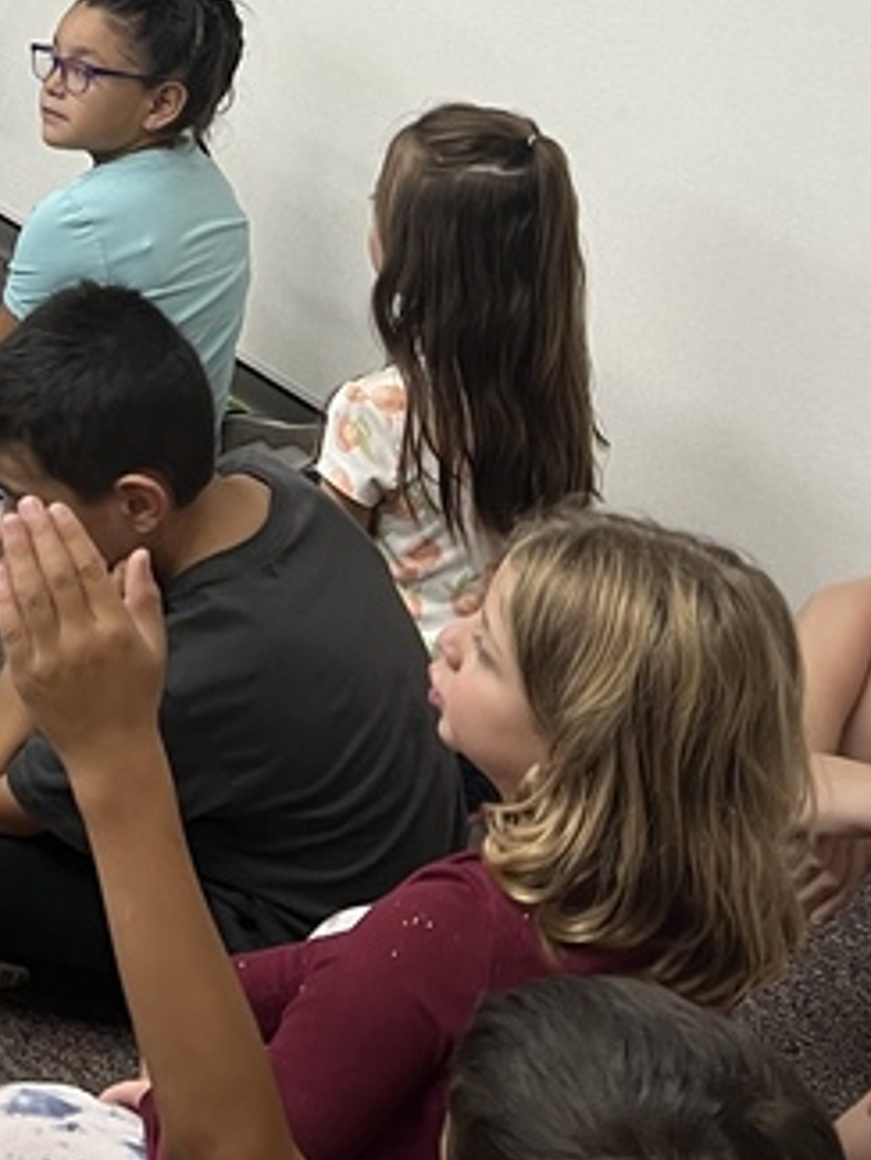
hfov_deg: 17.0
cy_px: -14
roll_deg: -2.2
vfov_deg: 22.8
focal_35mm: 82
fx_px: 2749
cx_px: -253
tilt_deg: -14.2
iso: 100
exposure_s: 1/60
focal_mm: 5.7
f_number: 1.5
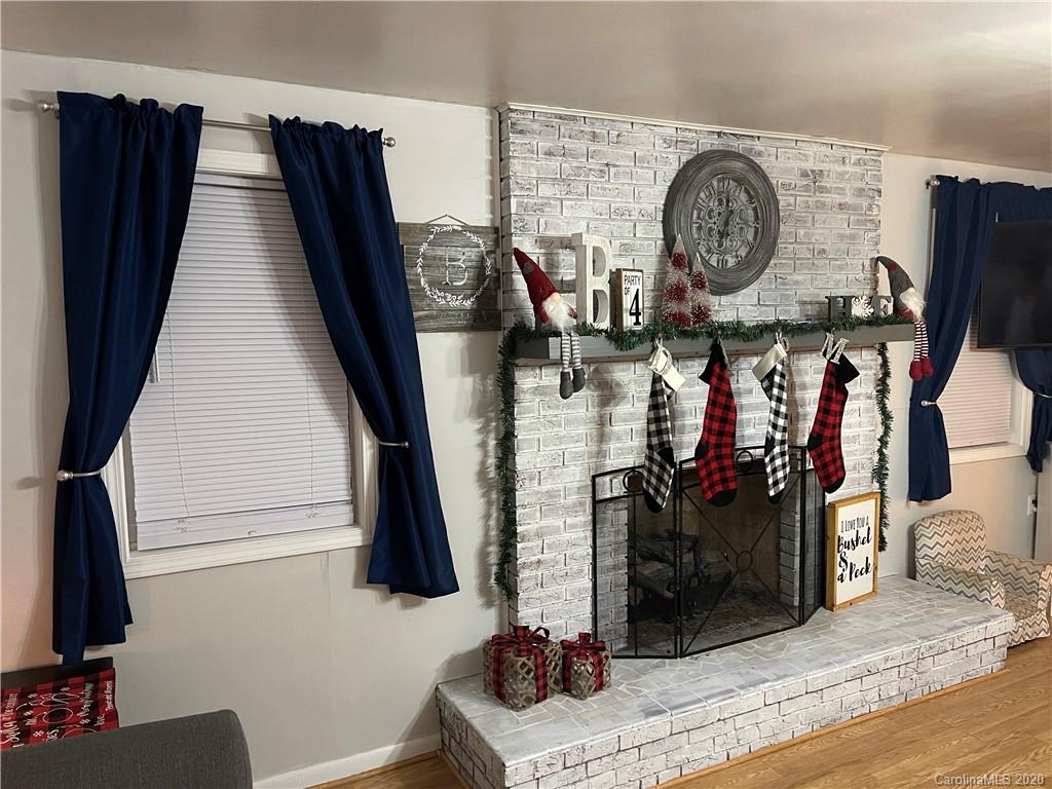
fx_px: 790
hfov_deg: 67.3
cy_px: 394
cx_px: 526
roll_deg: +1.2
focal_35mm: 26
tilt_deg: -7.2
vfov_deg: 53.1
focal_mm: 5.1
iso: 500
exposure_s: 1/30
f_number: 1.6
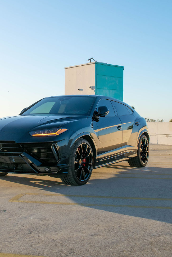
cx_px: 63
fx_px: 373
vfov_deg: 37.9
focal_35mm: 52
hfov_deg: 25.9
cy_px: 94
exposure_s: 1/320
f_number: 9
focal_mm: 22
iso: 200
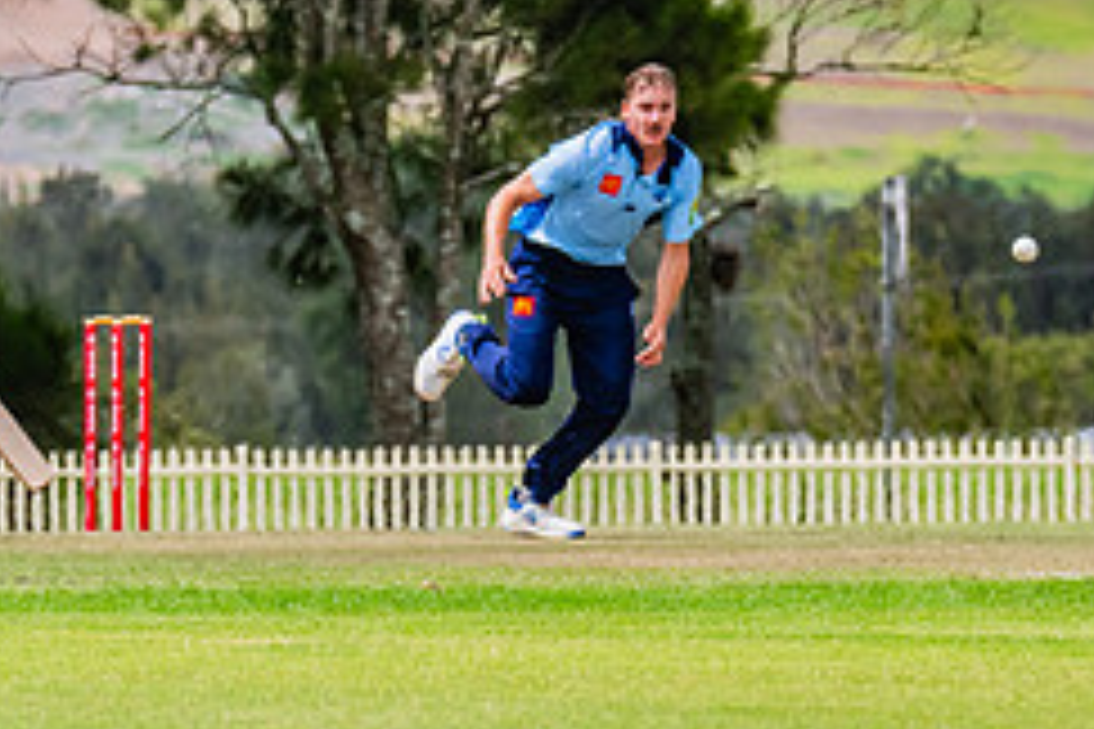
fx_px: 26163
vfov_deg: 1.6
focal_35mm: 861
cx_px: 743
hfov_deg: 2.4
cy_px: 250
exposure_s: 1/1250
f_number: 13
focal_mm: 360
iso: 800
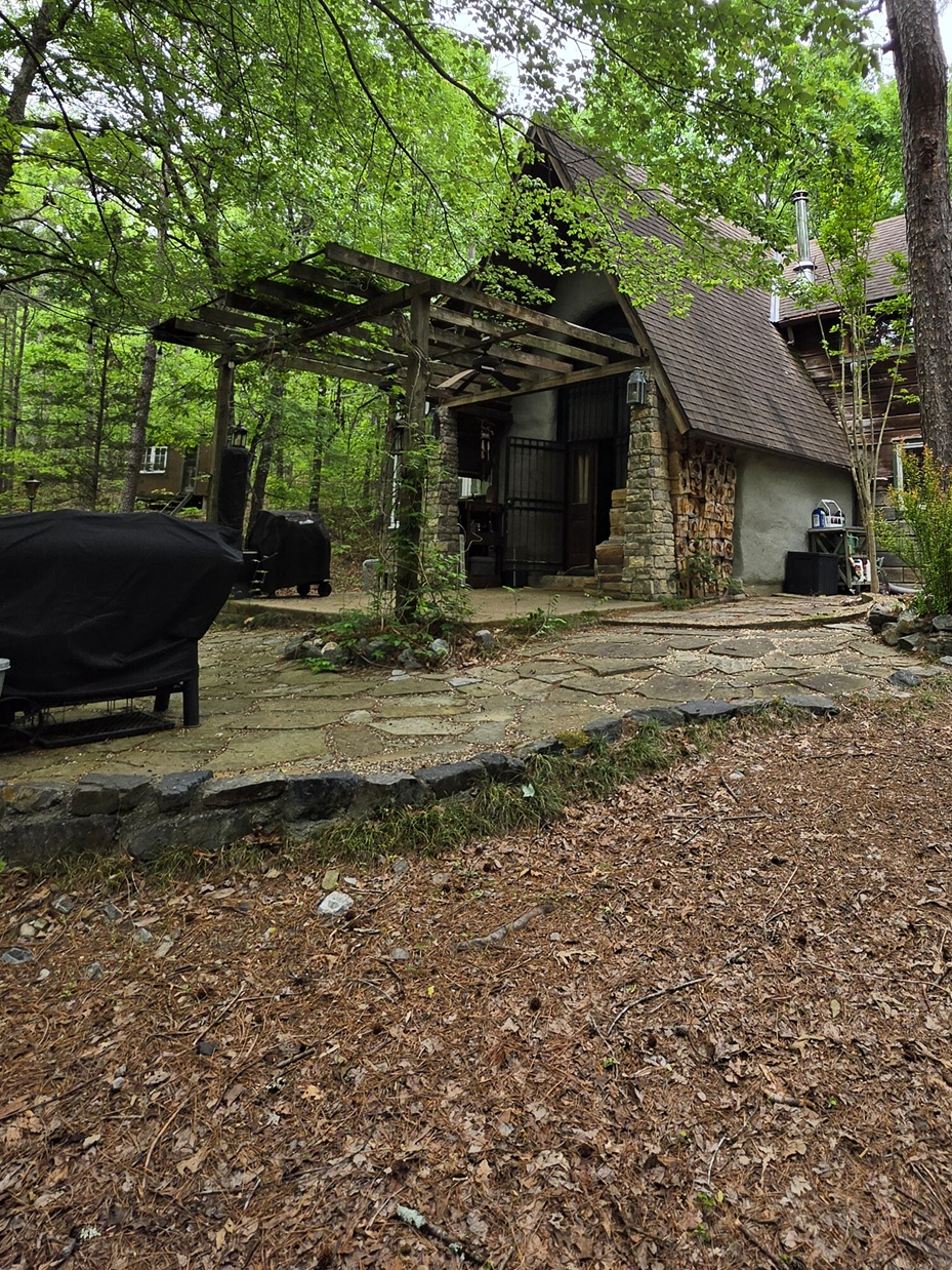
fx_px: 770
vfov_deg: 77.0
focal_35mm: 21
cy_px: 445
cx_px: 574
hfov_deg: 62.9
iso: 32
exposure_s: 1/424
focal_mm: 2.2
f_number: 1.9
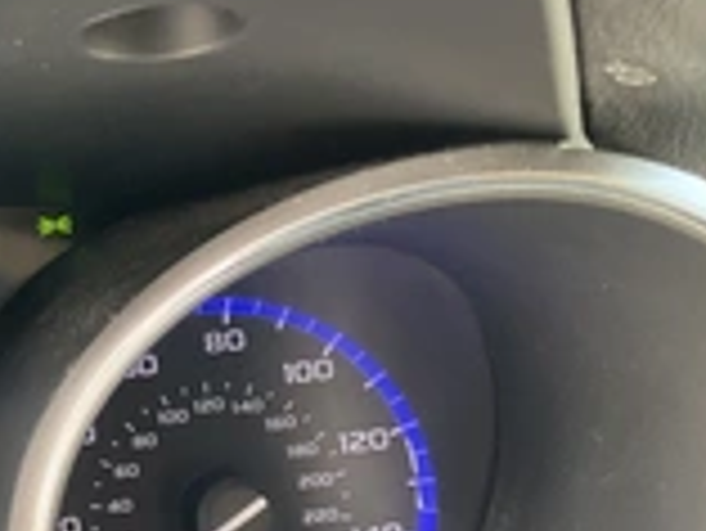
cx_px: -130
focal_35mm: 74
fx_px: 1510
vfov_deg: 19.8
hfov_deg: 24.0
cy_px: 396
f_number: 1.8
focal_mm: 3
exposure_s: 1/60
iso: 125
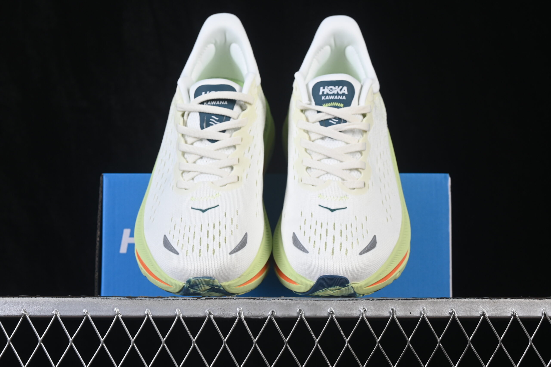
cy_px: 184
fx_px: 1148
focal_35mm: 75
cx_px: 276
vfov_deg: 18.2
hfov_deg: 27.0
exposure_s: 1/80
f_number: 8
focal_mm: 50
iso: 160
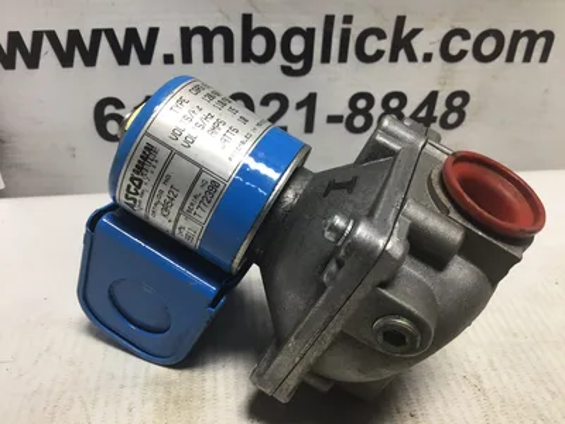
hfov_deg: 58.4
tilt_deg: -34.9
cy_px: 212
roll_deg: -3.8
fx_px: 506
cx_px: 282
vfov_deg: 45.4
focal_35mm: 31
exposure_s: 1/120
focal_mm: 3.3
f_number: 2.4
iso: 32
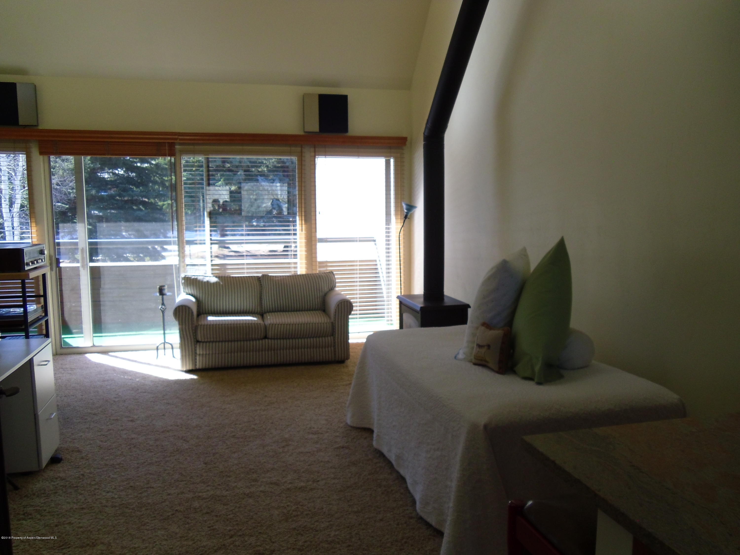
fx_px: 663
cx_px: 370
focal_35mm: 31
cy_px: 278
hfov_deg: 58.4
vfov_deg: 45.4
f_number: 3.3
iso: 100
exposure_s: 1/90
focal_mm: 5.6
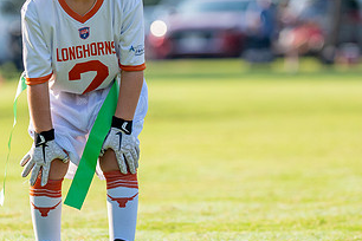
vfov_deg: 3.7
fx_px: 3740
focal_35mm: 372
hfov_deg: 5.5
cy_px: 52
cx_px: 115
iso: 250
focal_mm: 146
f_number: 2.8
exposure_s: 1/2000
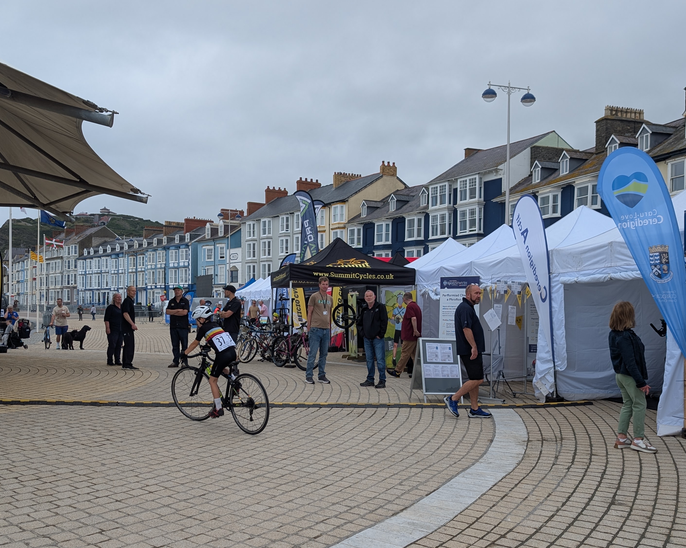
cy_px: 320
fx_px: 690
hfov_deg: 52.8
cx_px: 345
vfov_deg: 43.2
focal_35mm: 34
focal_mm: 6.9
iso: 20
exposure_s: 1/303
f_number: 1.68
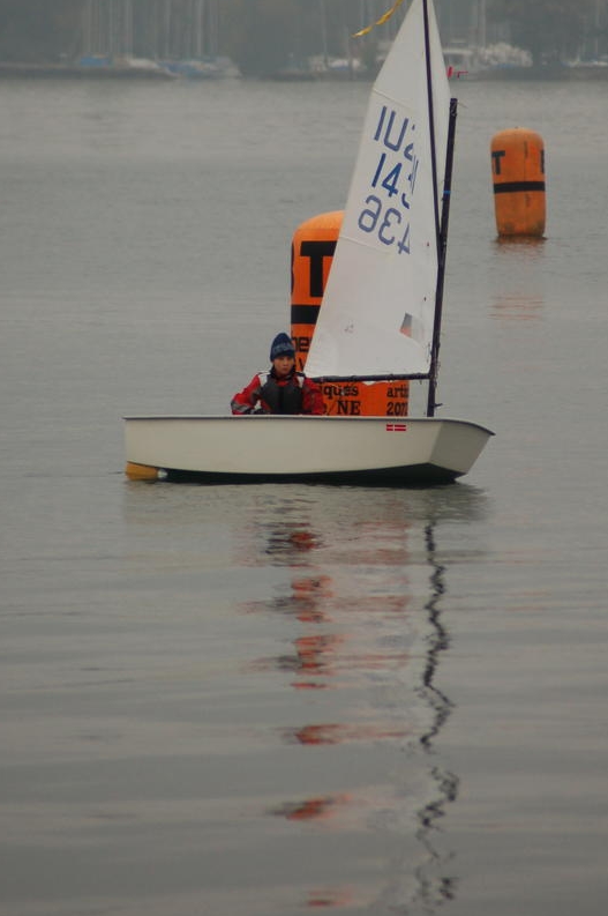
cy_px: 357
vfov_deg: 5.1
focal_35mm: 407
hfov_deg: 3.4
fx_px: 10332
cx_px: 363
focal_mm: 210
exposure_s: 1/800
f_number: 5
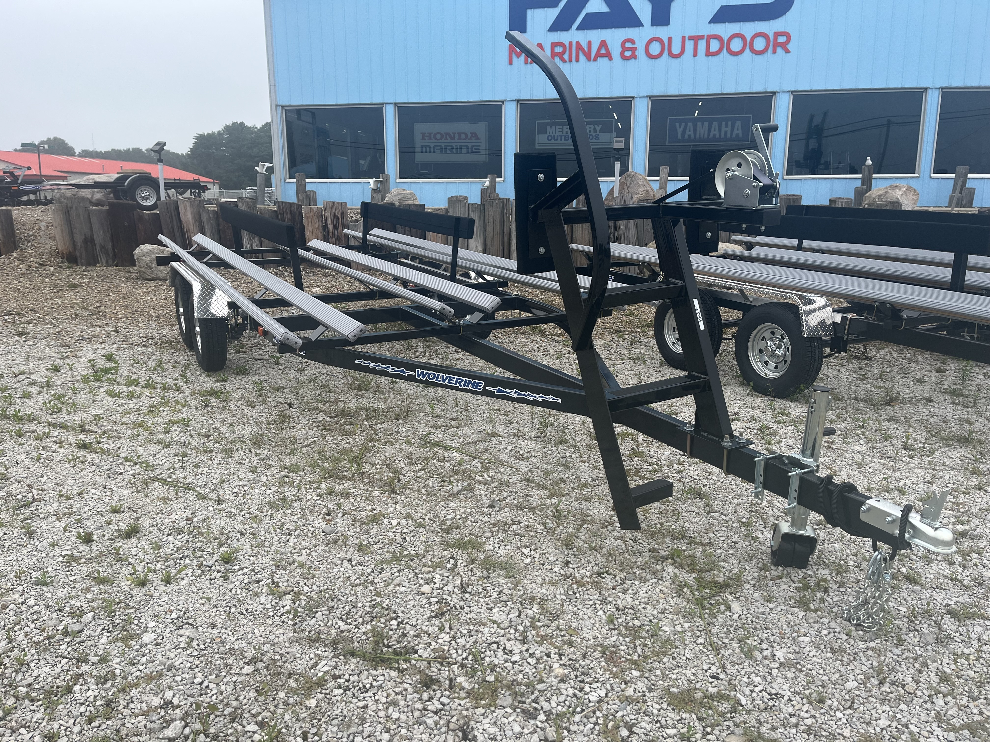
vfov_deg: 53.1
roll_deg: +0.5
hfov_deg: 67.3
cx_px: 495
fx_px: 744
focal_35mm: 26
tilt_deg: -12.3
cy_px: 371
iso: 50
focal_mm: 5.1
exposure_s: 1/1018
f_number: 1.6
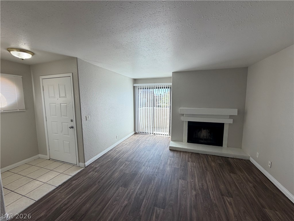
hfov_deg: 102.1
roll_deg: +0.3
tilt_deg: -6.4
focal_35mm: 14
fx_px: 119
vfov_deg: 85.7
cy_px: 110
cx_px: 147
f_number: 2.2
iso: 50
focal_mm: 2.22
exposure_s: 1/165
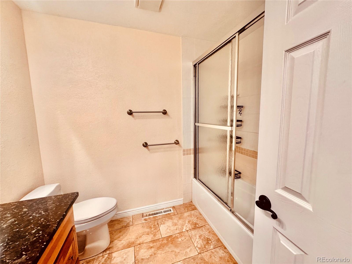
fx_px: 142
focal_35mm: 14
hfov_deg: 102.1
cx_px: 176
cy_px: 132
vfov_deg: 85.7
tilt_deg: -8.3
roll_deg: +0.8
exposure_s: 1/120
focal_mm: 2.22
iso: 250
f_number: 2.2
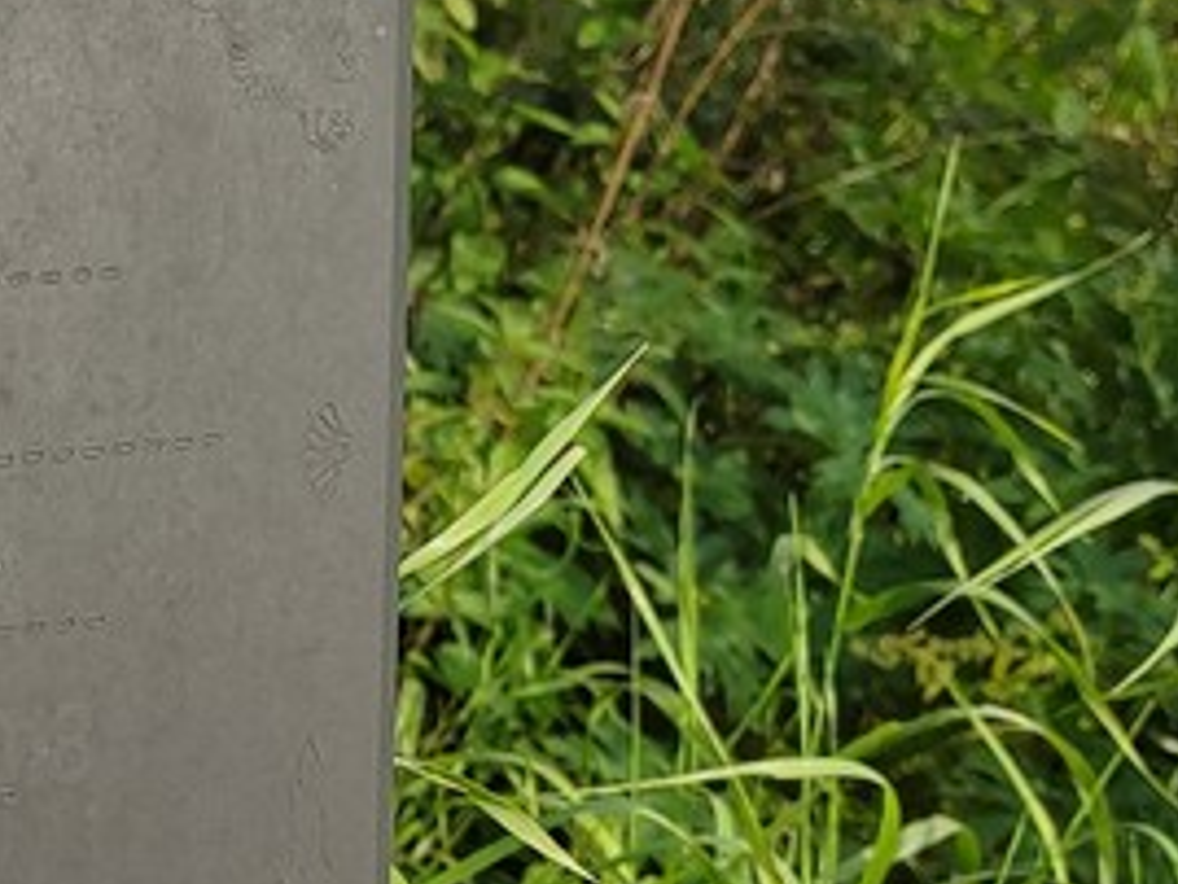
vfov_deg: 15.3
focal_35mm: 95
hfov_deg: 19.6
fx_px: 3234
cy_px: 902
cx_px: -188
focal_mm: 5.52
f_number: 1.9
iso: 100
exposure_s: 1/930
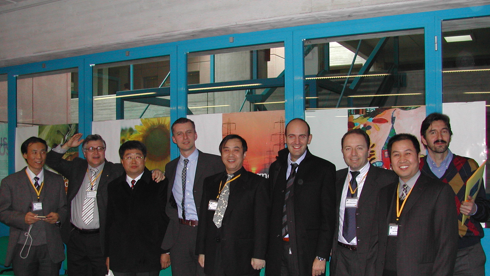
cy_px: 181
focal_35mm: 42
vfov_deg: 28.2
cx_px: 242
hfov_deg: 48.4
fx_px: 546
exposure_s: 1/60
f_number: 2.8
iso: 201
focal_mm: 8
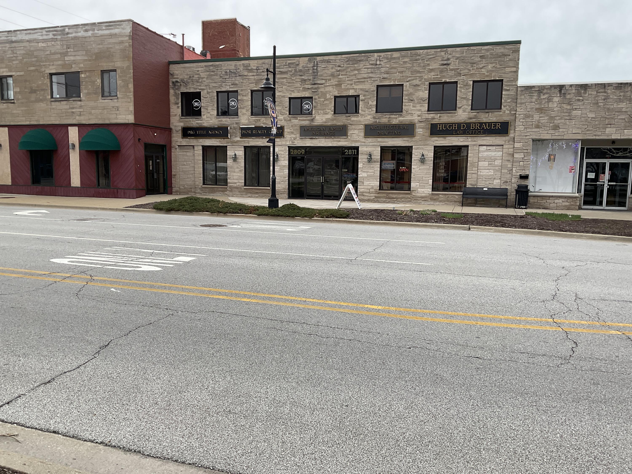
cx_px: 316
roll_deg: -2.0
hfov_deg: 61.7
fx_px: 529
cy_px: 237
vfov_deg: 48.2
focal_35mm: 29
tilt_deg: -7.6
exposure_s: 1/929
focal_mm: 3
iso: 16
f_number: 1.8
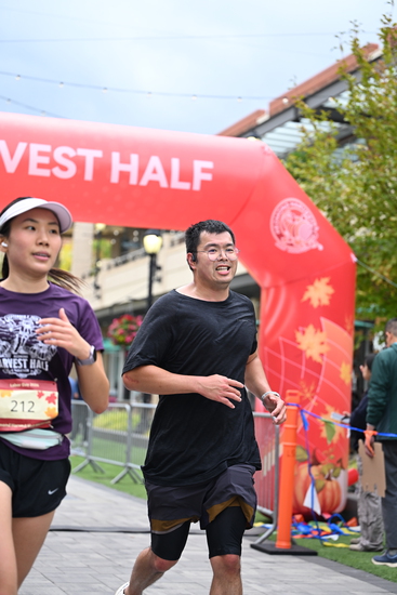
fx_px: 1157
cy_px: 298
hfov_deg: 19.5
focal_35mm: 70
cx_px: 198
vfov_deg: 28.8
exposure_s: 1/2000
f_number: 2.8
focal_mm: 70
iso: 640
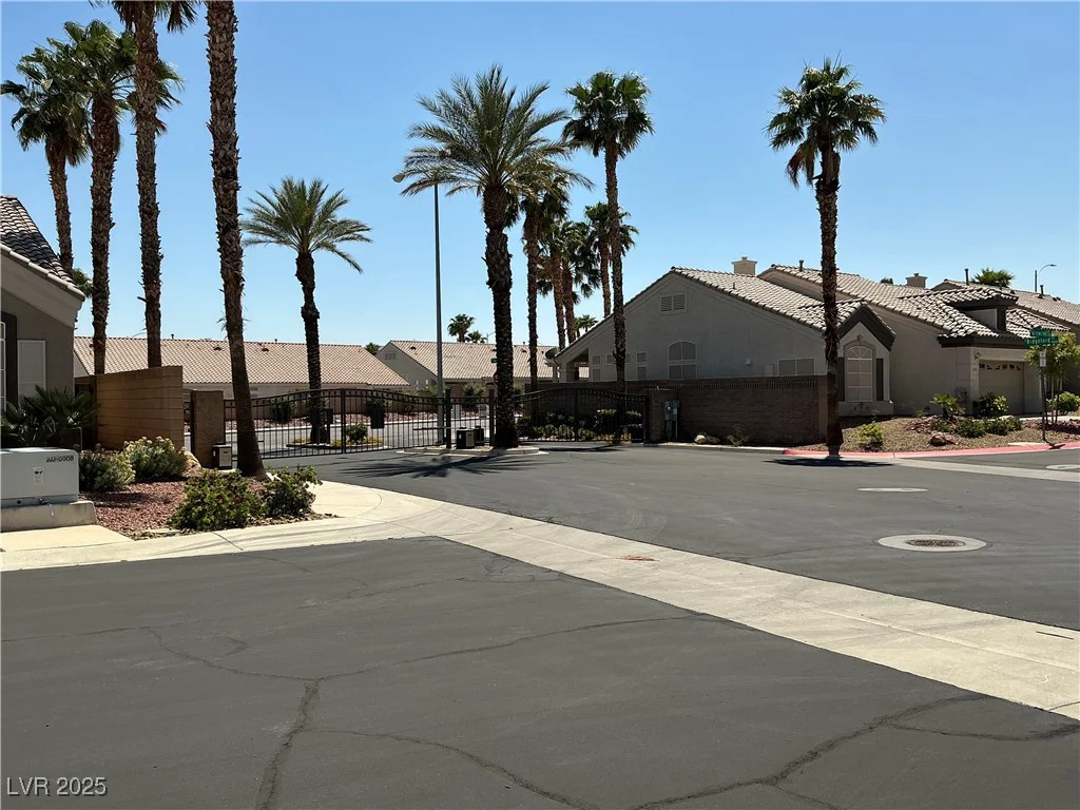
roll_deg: -0.9
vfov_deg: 49.7
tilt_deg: +3.2
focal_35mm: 28
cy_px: 405
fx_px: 874
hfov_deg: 63.4
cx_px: 540
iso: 25
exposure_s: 1/2427
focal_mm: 3
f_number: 1.8
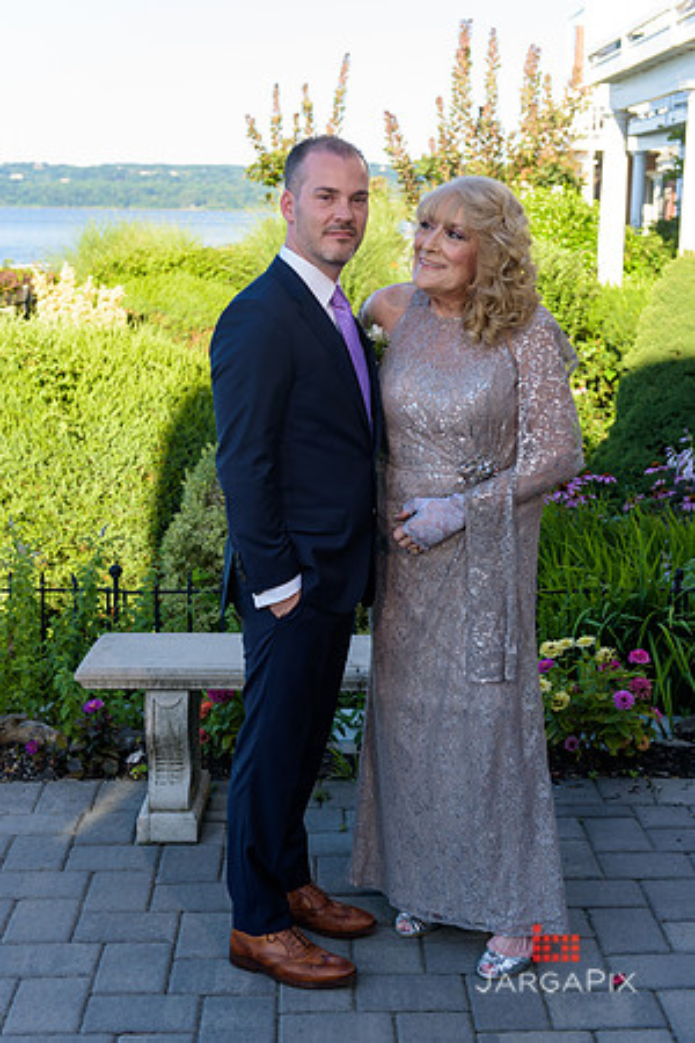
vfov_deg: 38.2
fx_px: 1506
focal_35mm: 52
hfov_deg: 26.0
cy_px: 522
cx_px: 348
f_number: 4
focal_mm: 52
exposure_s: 1/250
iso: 200
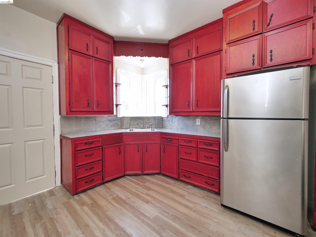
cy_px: 118
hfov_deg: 102.1
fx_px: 128
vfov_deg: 85.7
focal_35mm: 14
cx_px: 158
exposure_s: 1/160
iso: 800
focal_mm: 7
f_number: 4
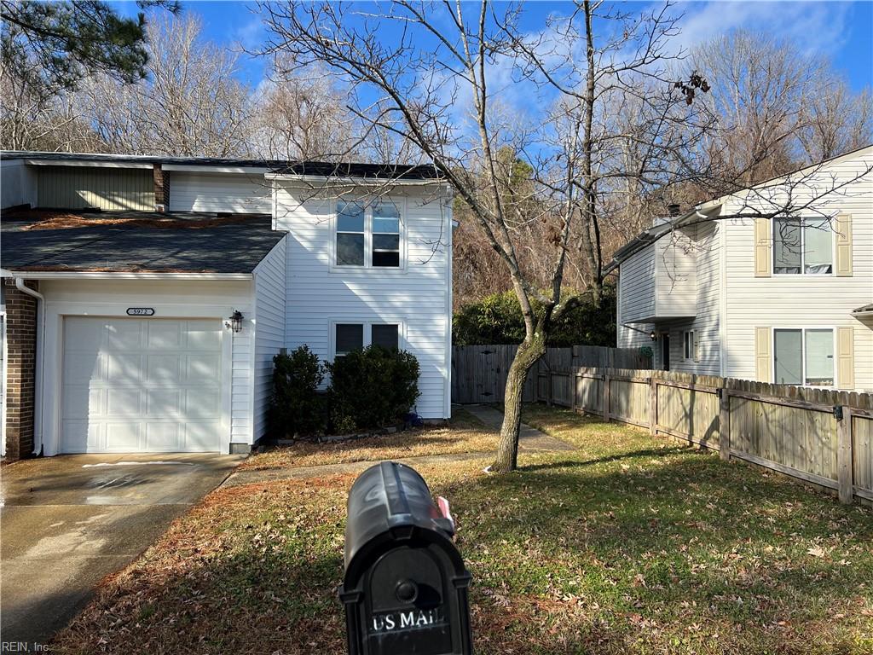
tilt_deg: +2.6
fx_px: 656
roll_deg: +0.7
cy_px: 328
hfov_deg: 67.3
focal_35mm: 26
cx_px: 436
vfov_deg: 53.1
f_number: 1.5
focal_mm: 5.7
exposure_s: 1/2571
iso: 50
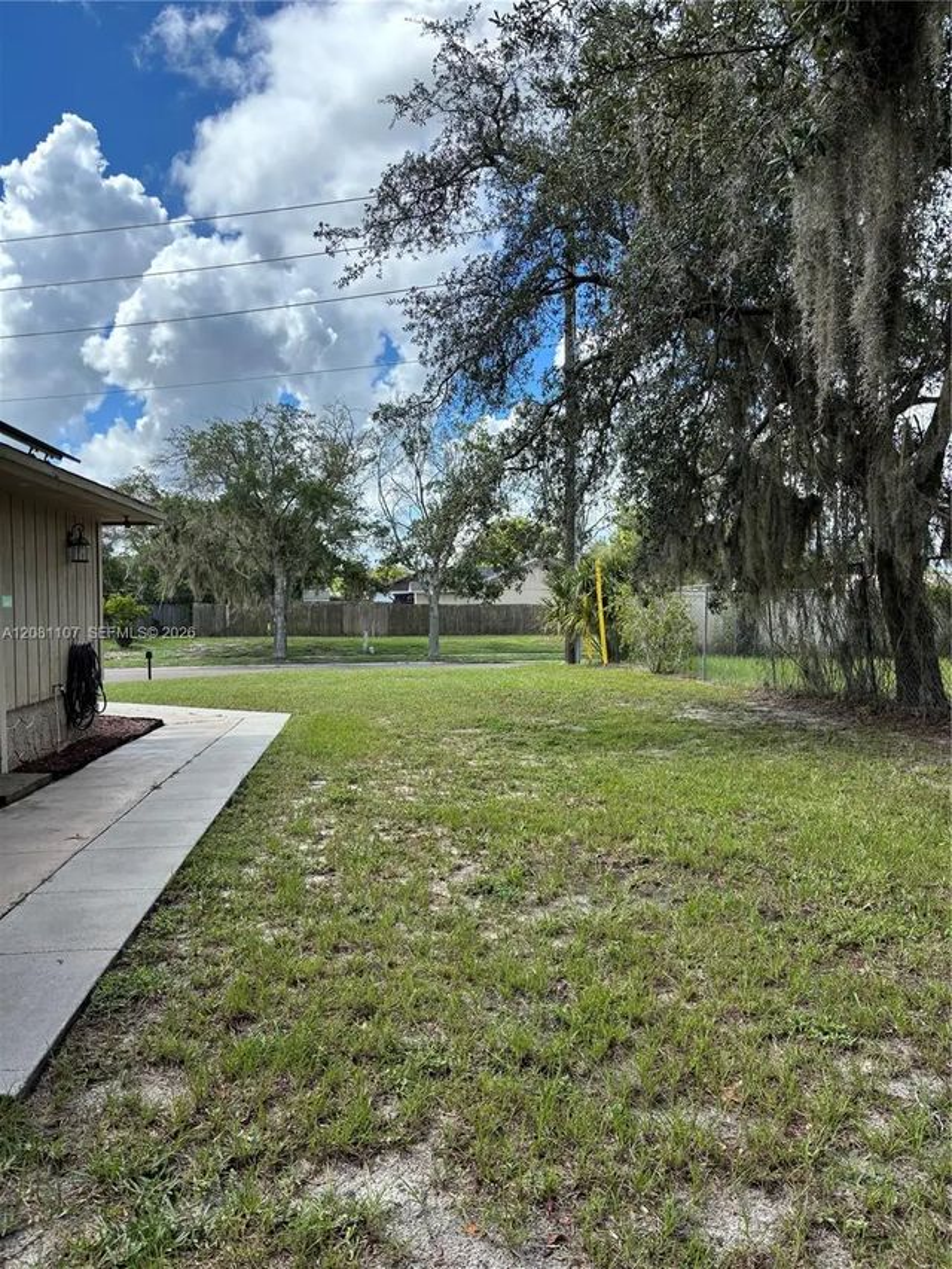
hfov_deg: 53.1
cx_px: 476
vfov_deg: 67.3
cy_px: 634
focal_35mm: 26
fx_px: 953
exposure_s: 1/1812
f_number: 1.6
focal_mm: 5.96
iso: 50
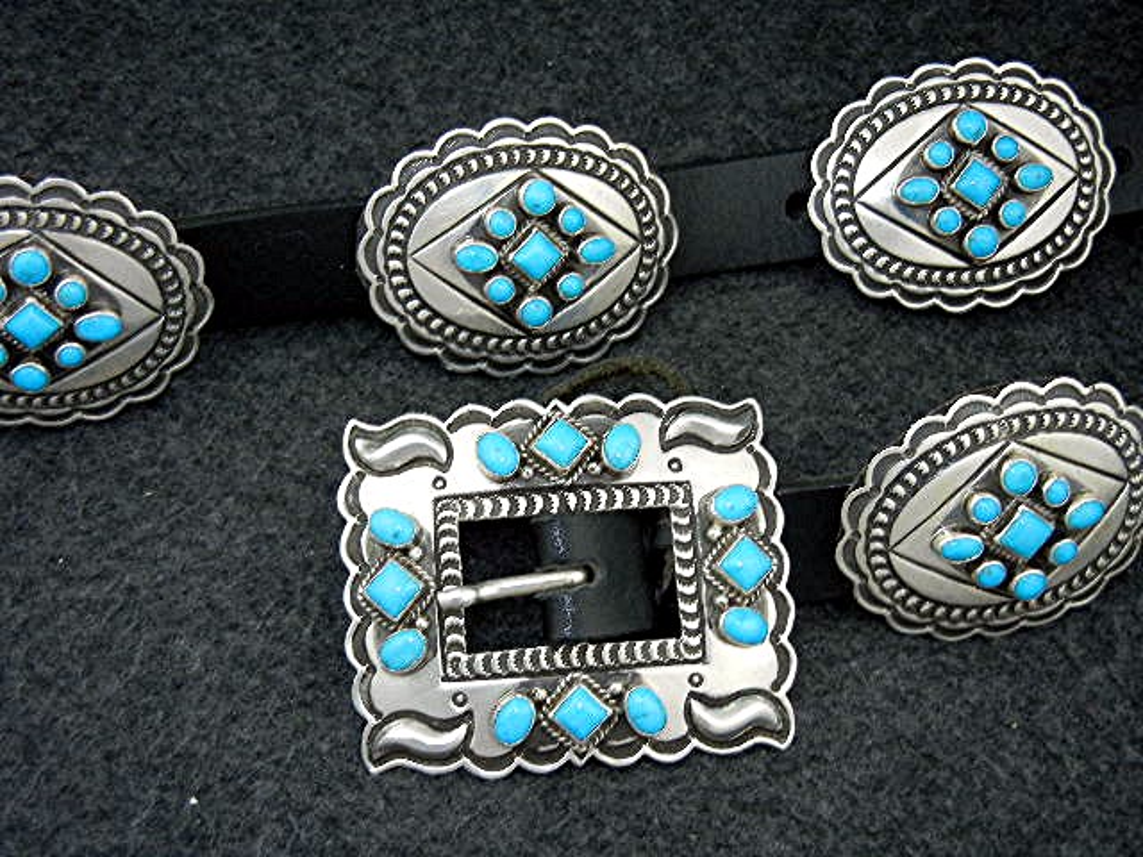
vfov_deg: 28.0
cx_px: 572
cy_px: 428
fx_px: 1717
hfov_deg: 36.8
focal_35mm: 52
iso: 400
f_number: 3.9
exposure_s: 1/17.6
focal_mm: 9.3
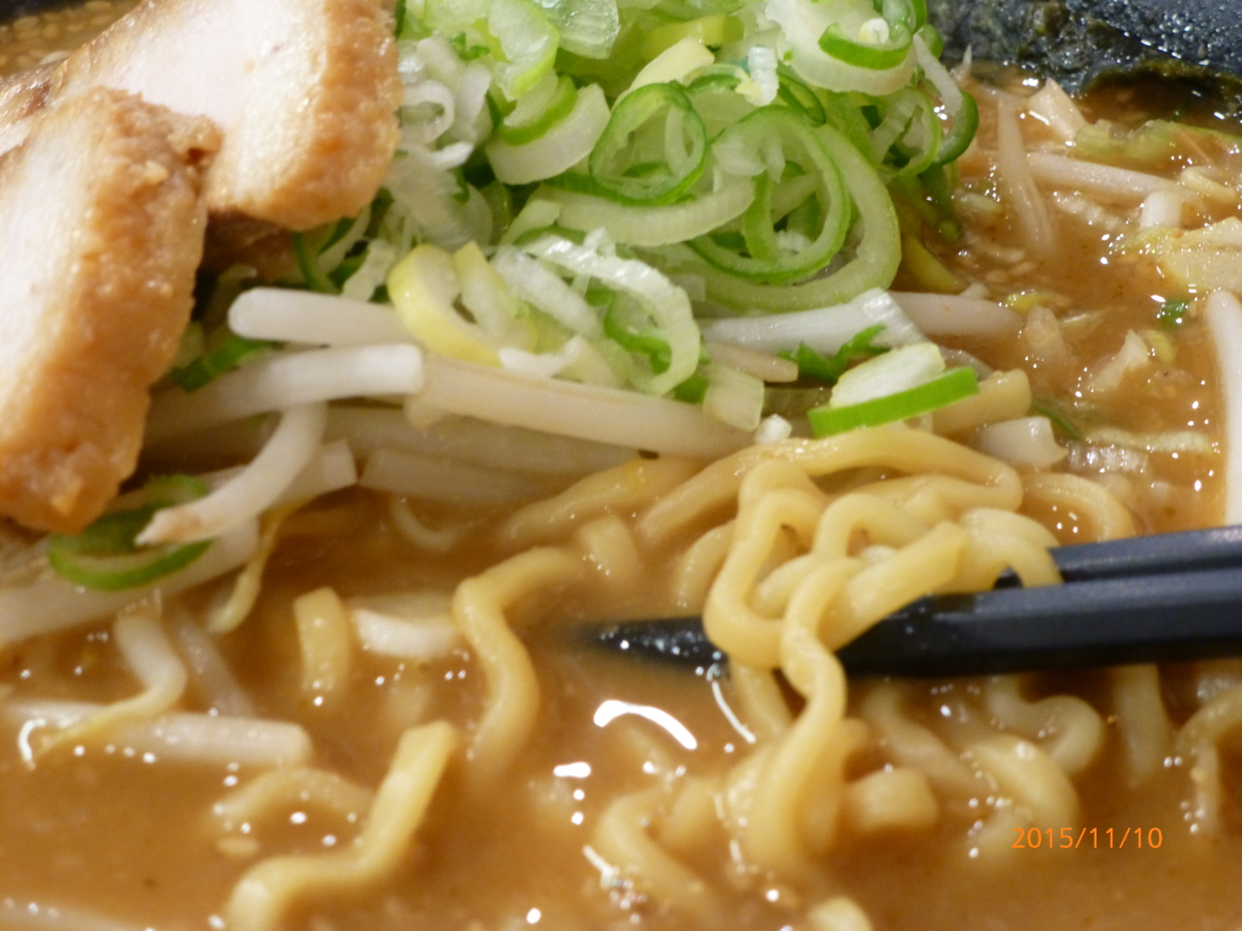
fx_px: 2691
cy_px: 466
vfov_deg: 19.6
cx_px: 621
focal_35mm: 75
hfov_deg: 26.0
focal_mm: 13.3
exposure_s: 1/6
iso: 400
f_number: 5
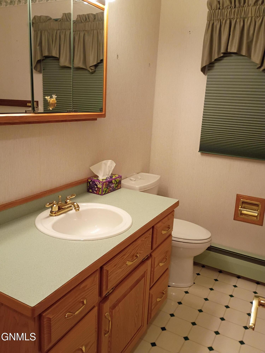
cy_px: 176
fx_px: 296
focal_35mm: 29
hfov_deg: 48.2
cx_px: 132
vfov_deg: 61.7
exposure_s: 1/60
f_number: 1.8
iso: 779
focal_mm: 4.27
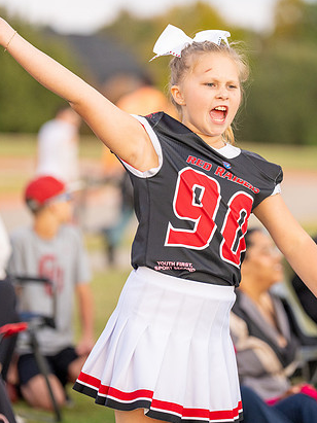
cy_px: 204
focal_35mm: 247
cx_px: 208
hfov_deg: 6.0
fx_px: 3017
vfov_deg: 8.0
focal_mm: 153
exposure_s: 1/1600
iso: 1000
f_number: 2.8
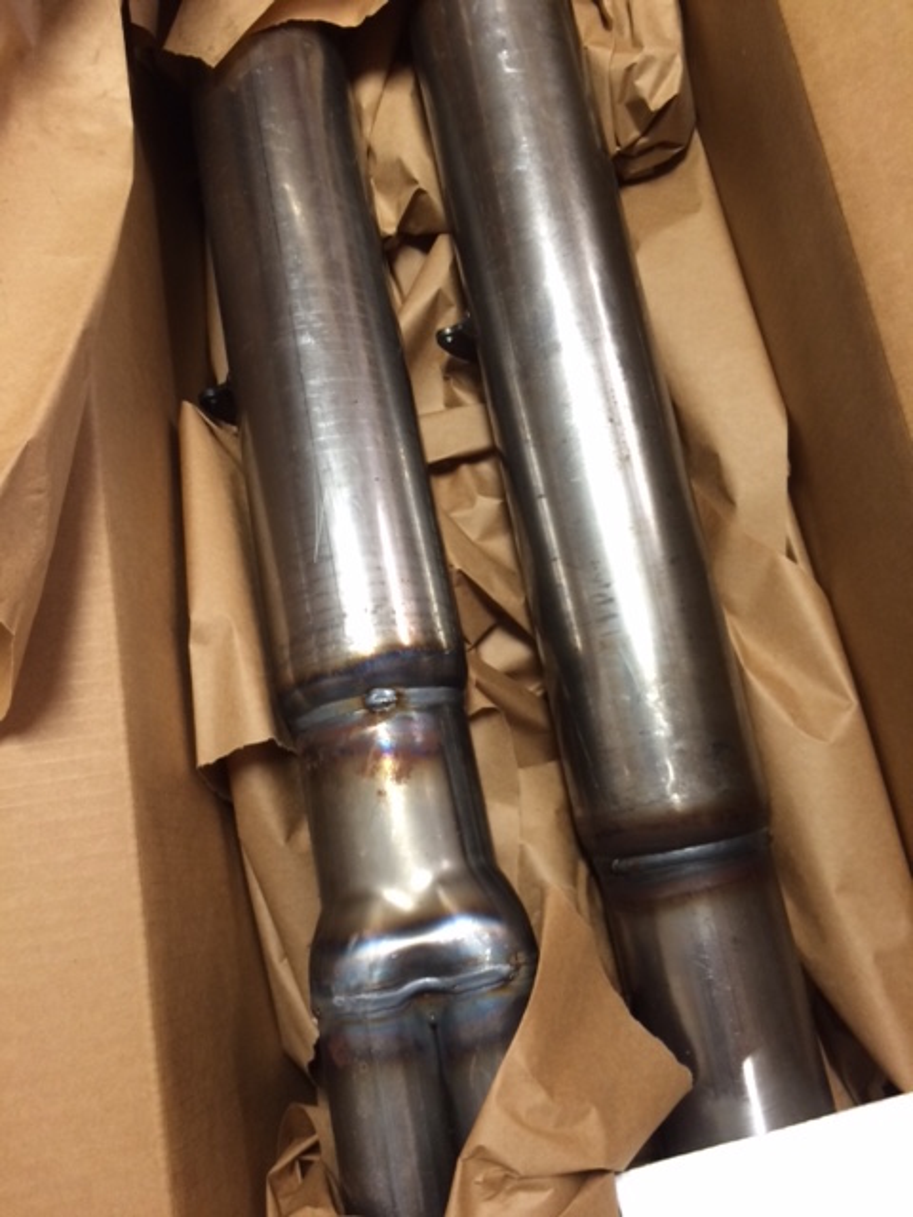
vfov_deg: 61.7
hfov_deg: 48.2
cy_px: 608
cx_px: 456
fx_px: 1020
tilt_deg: -74.9
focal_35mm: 29
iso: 100
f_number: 2.2
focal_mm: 4.15
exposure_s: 1/30
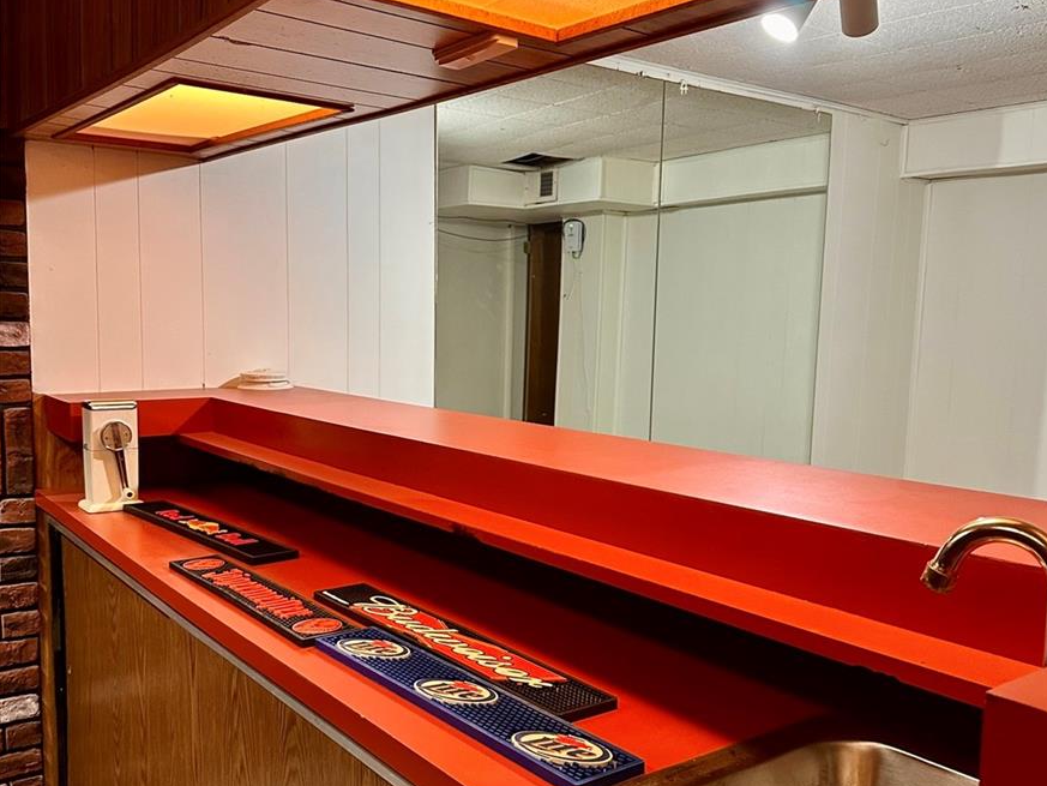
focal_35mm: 33
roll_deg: -2.9
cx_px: 537
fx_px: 998
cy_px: 445
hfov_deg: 55.3
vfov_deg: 42.9
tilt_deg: -6.7
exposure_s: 1/60
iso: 400
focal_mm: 6.86
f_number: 1.78
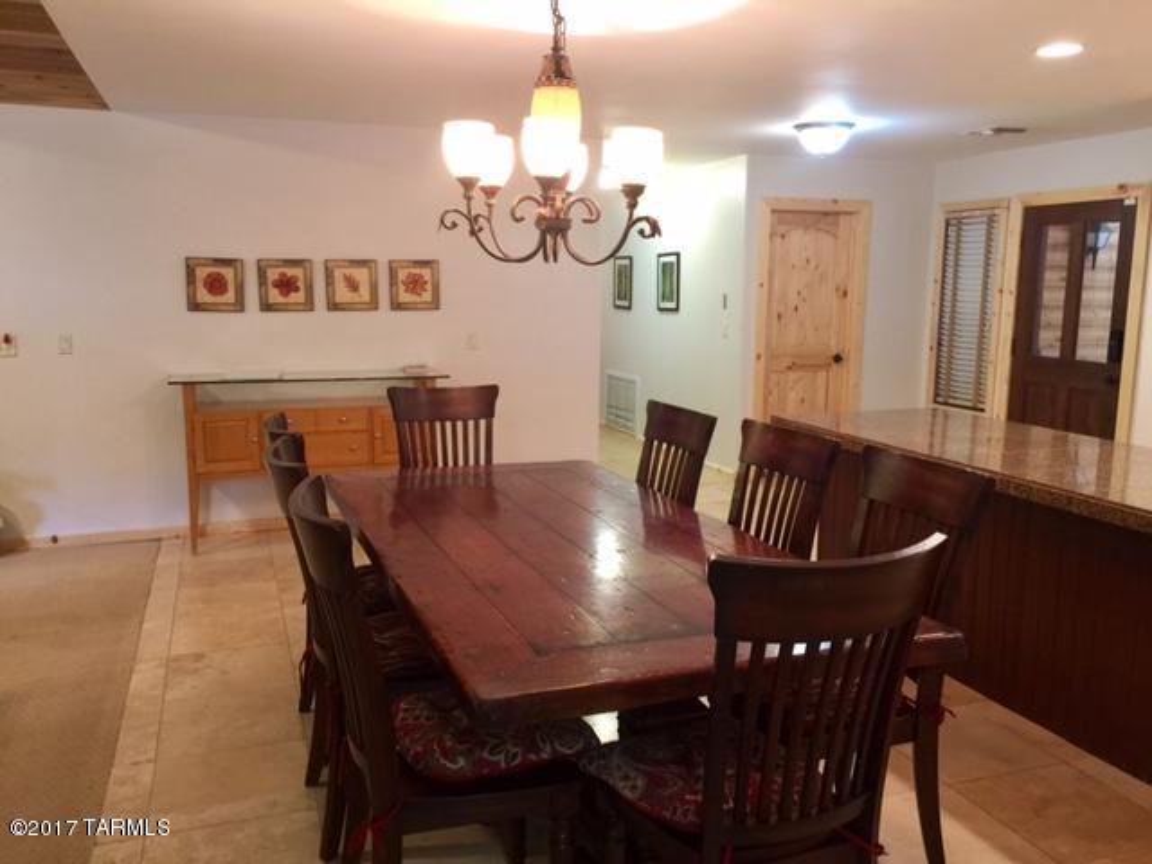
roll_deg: +0.2
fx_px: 965
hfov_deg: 61.7
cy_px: 432
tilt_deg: -8.6
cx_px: 576
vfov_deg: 48.2
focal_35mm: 29
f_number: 2.2
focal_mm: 4.15
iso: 100
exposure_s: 1/15
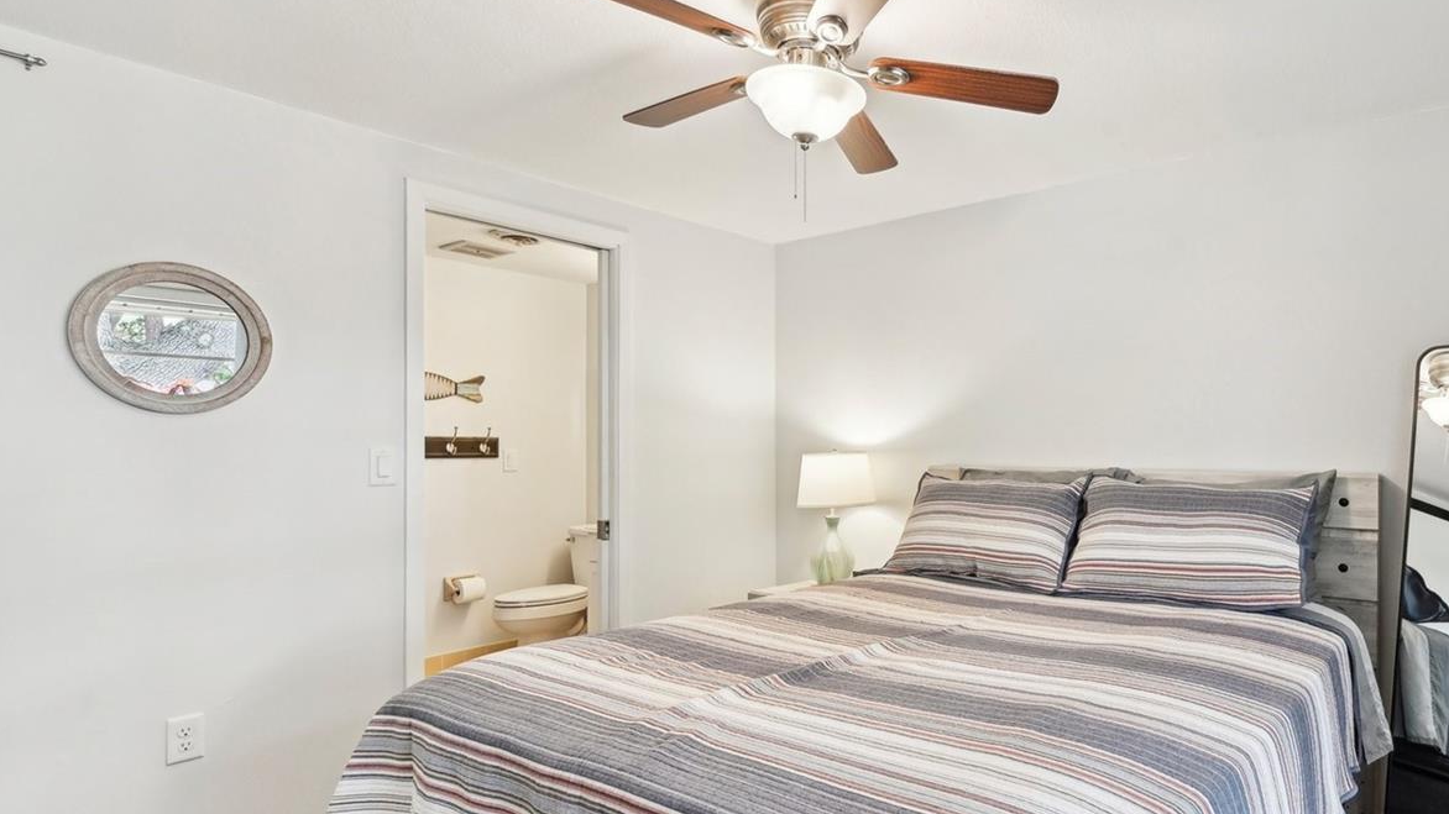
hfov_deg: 84.6
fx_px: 768
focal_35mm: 20
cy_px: 443
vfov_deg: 55.8
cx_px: 926
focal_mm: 14
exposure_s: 1/30
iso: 400
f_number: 8
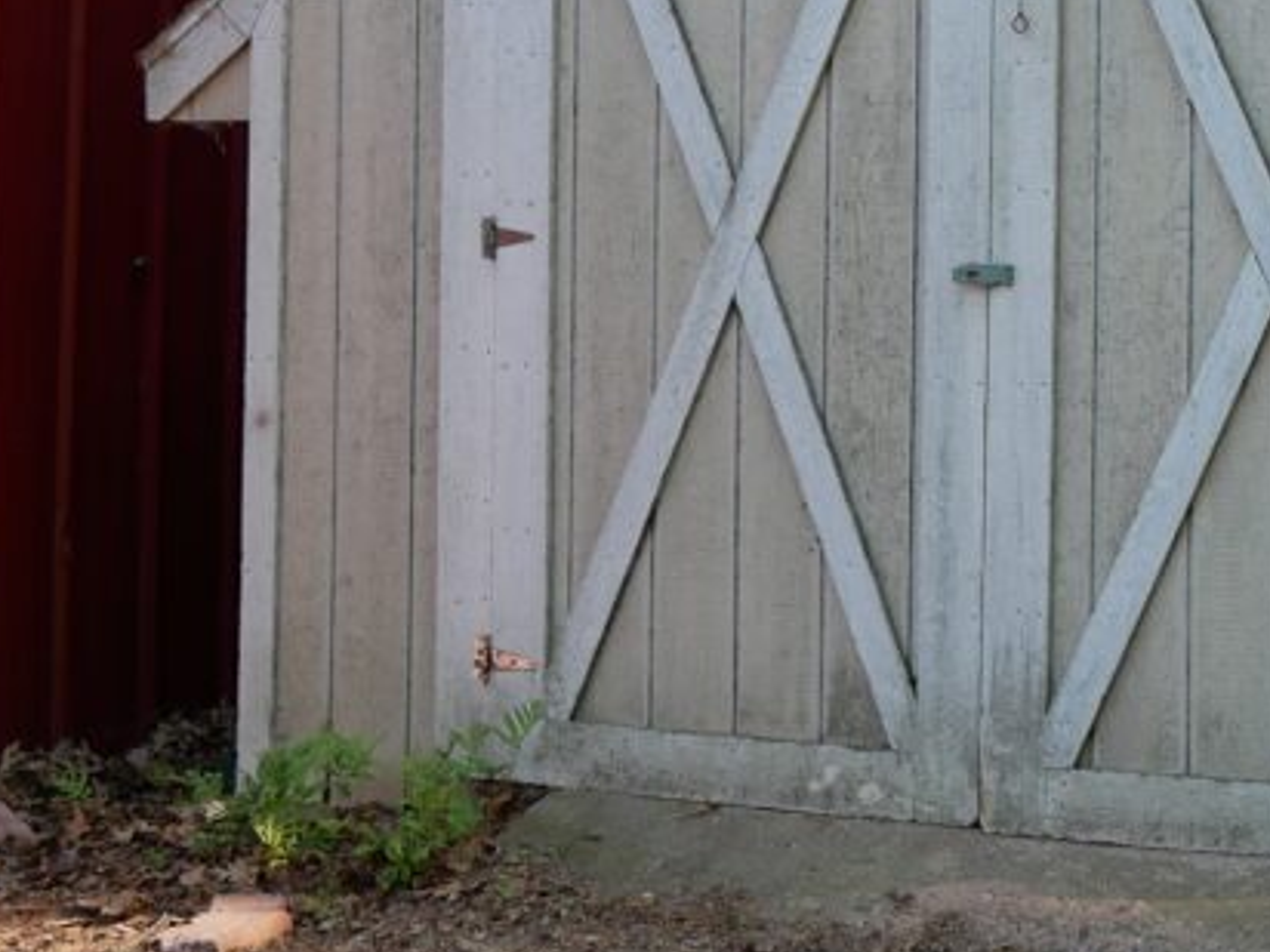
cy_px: 59
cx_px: 1156
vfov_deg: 16.5
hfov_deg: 21.7
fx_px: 3229
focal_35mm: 88
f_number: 4.5
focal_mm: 17
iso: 200
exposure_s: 1/160
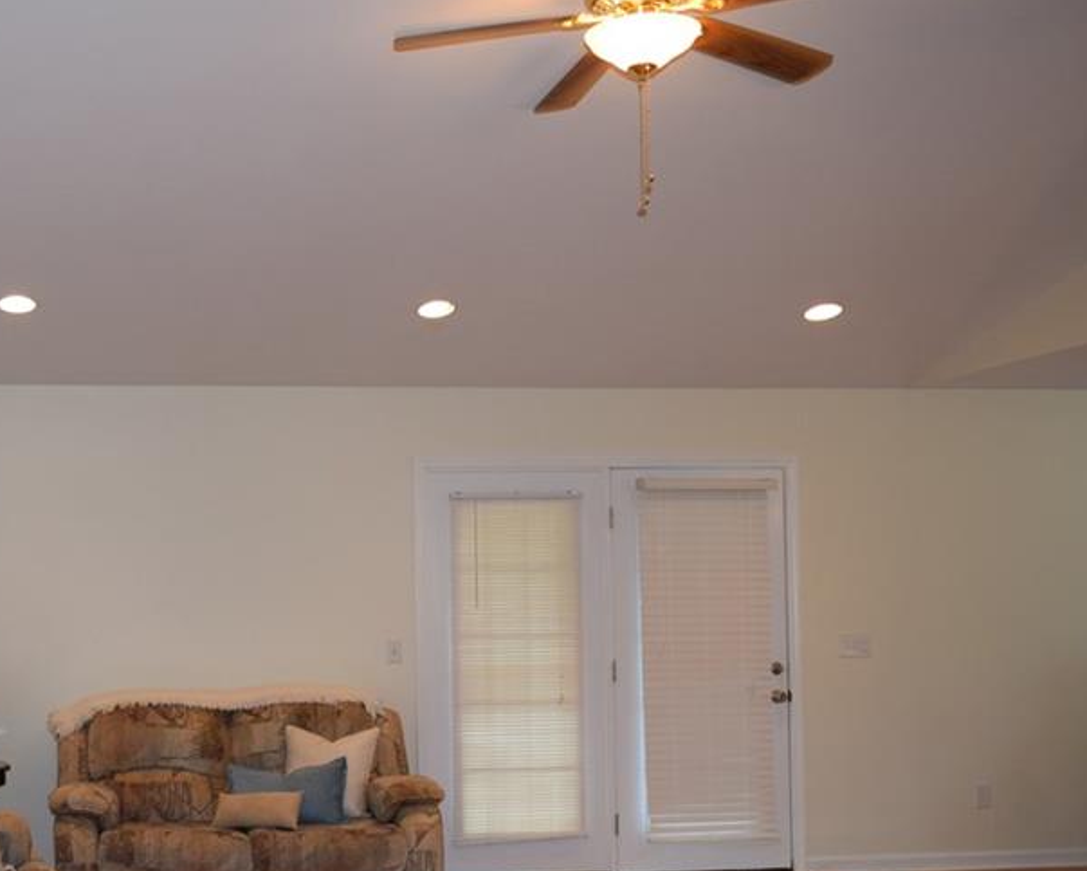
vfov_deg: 34.7
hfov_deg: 41.2
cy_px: 552
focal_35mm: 43
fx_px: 1384
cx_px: 233
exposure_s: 1/100
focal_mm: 18
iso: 800
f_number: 5
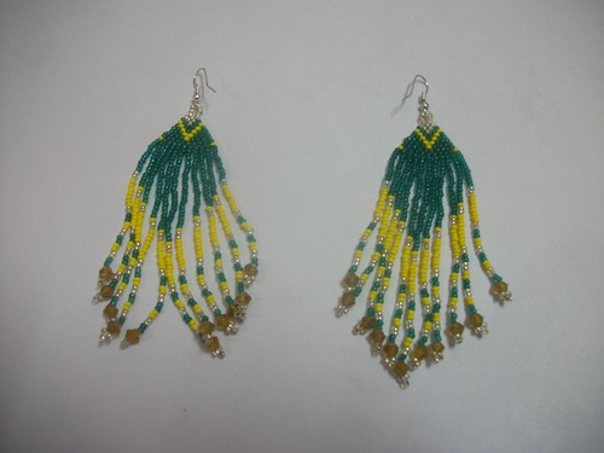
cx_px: 302
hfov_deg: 56.8
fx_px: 558
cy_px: 226
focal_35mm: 32
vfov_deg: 44.2
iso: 102
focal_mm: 5.7
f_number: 2.9
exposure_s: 1/8
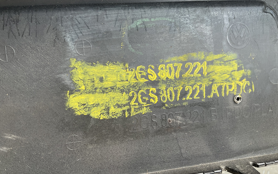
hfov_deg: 61.2
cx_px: 140
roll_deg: +1.6
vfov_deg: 40.5
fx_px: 235
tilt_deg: -11.5
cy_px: 96
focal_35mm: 31
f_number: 1.8
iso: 16
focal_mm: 3
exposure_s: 1/106
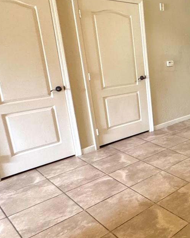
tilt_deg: -14.4
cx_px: 231
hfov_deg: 33.7
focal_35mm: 35
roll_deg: -0.2
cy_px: 109
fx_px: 246
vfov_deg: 51.5
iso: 500
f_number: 2.2
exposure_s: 1/60
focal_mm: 2.22
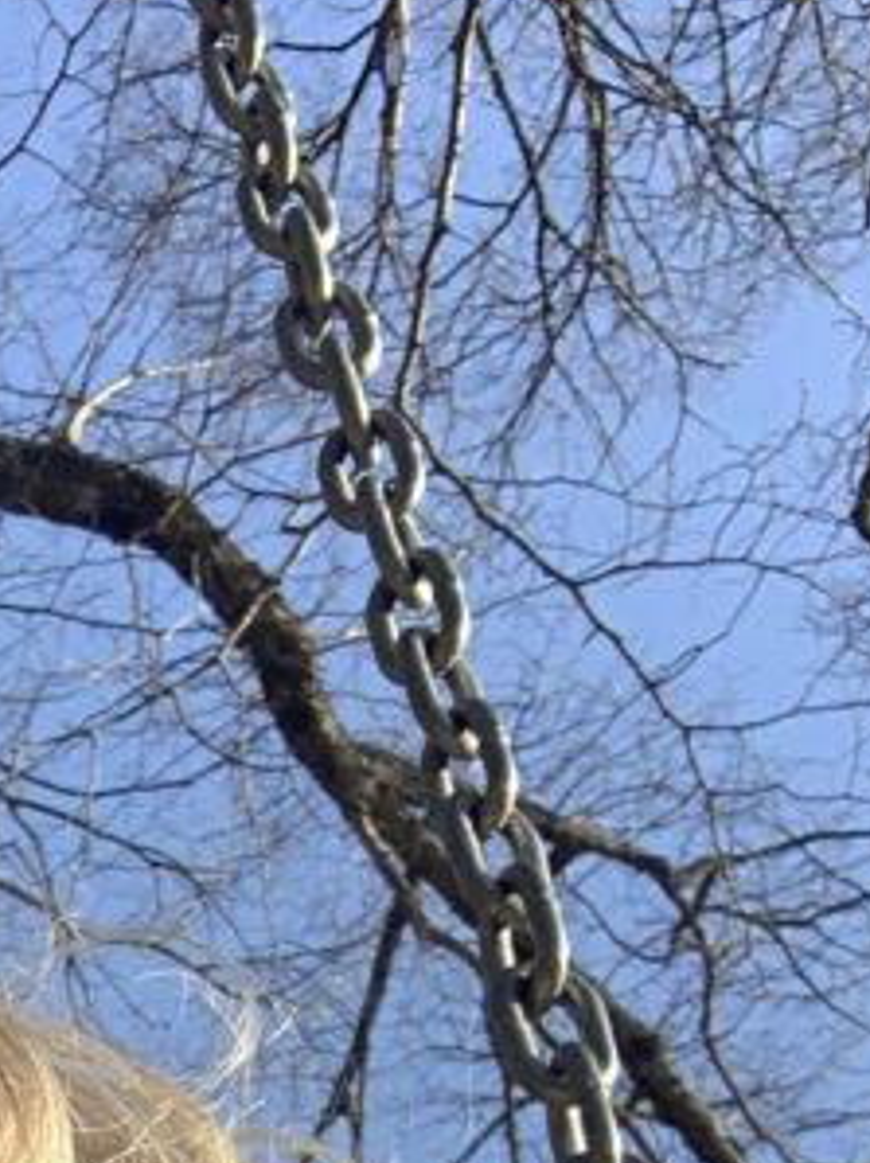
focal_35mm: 110
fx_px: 3691
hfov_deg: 12.6
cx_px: -511
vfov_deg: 16.3
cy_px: 1752
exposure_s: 1/206
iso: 16
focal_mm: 2.87
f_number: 2.2
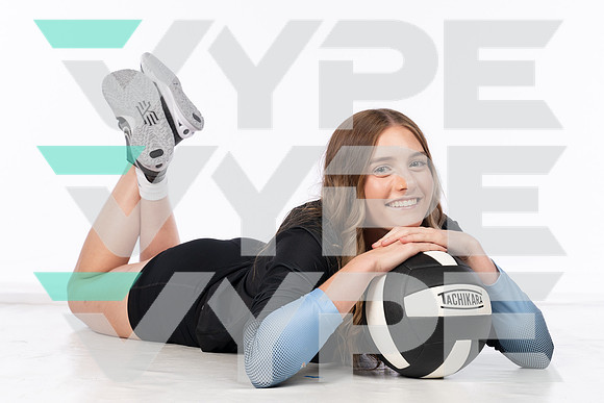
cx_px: 300
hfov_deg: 27.0
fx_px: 1257
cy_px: 216
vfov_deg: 18.2
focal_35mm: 75
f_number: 7.1
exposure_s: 1/250
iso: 200
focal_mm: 64
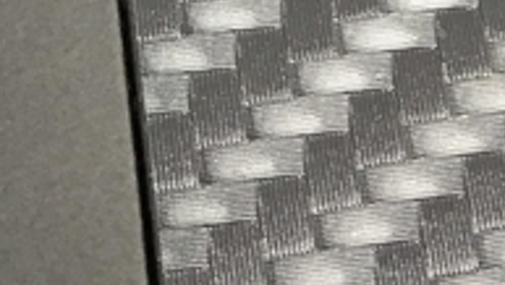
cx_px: 1162
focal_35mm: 196
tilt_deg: -51.8
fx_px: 2627
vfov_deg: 6.2
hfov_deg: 9.8
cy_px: 295
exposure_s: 1/30
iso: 32
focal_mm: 4.15
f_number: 2.2
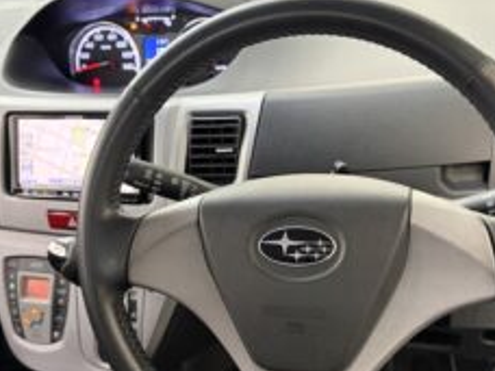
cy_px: 240
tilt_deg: -30.8
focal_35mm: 40
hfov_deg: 46.7
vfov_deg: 35.7
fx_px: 572
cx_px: 271
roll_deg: +7.8
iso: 500
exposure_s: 1/33
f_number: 1.6
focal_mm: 5.96
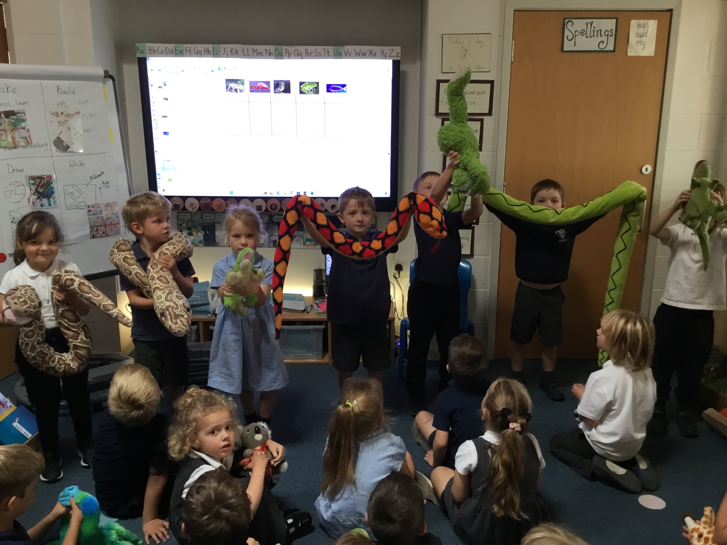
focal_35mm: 31
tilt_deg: -13.9
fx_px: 651
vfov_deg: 45.4
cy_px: 272
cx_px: 364
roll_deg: +0.9
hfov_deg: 58.4
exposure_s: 1/33
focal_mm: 3.3
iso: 100
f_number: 2.4
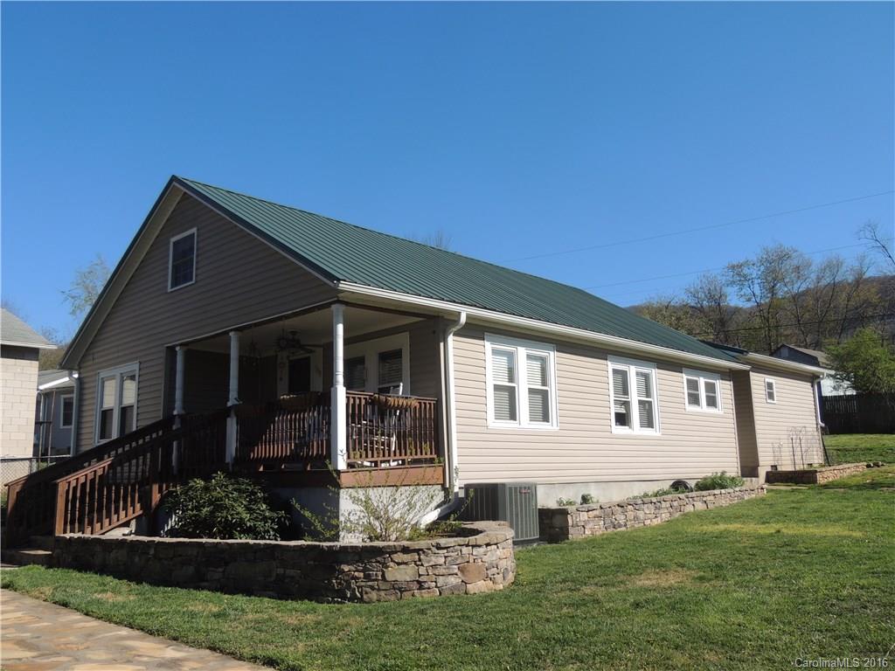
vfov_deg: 46.8
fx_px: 776
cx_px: 448
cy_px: 336
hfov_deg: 60.0
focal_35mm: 30
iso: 100
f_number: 3.1
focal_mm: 5.3
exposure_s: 1/1250
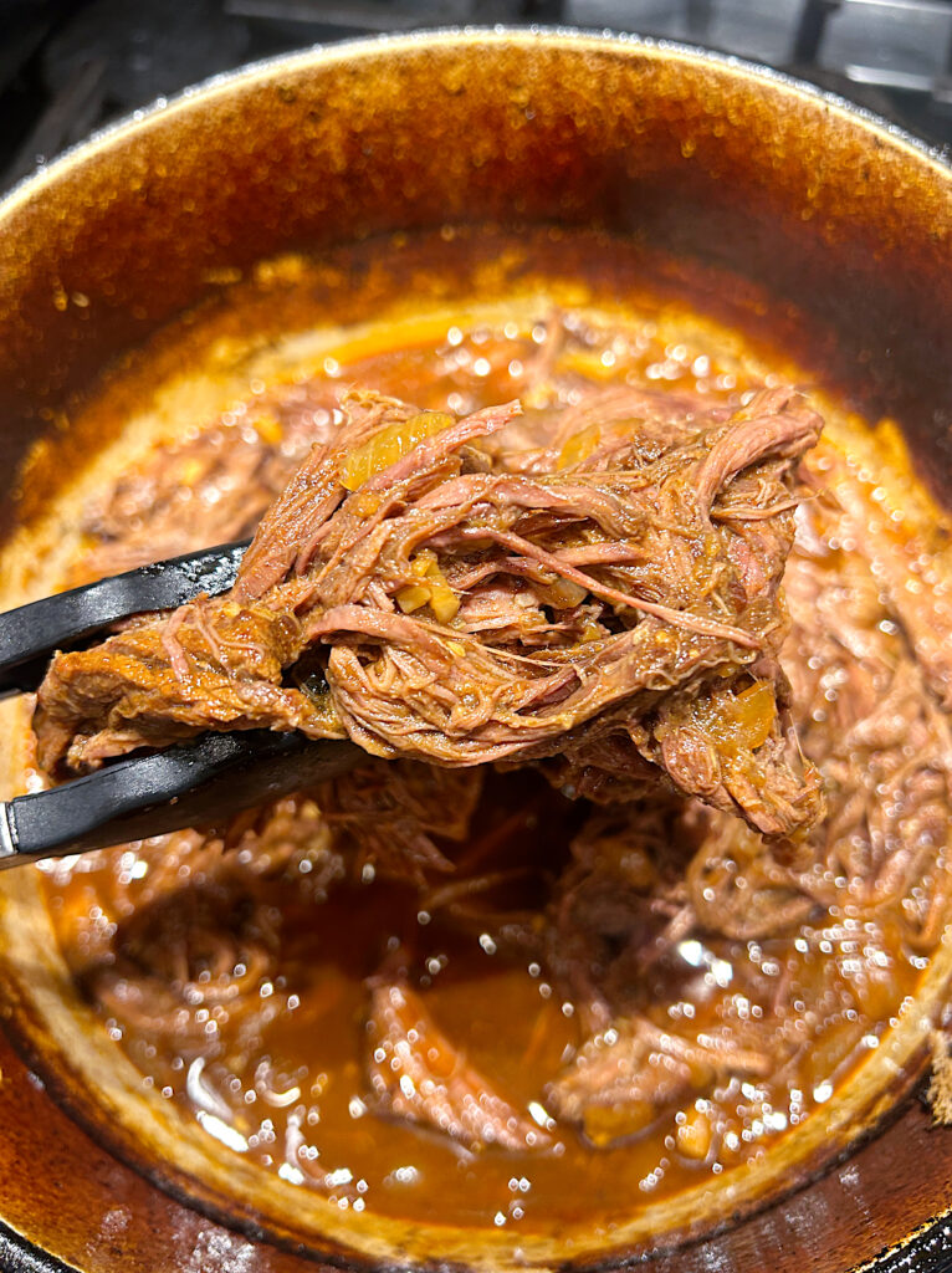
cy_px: 636
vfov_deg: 67.4
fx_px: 955
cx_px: 476
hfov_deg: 53.0
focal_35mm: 26
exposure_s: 1/60
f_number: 1.5
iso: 125
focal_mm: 5.7
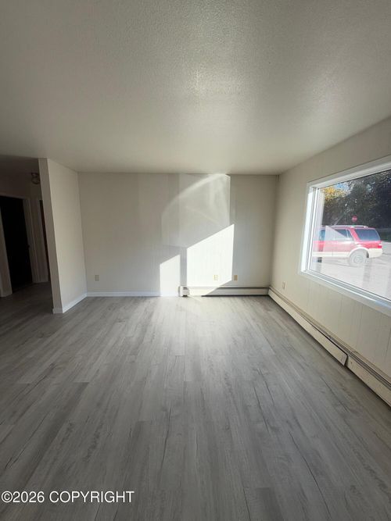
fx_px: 211
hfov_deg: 85.7
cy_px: 260
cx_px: 196
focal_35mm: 14
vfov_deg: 102.1
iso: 40
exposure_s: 1/204
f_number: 2.2
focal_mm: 2.22
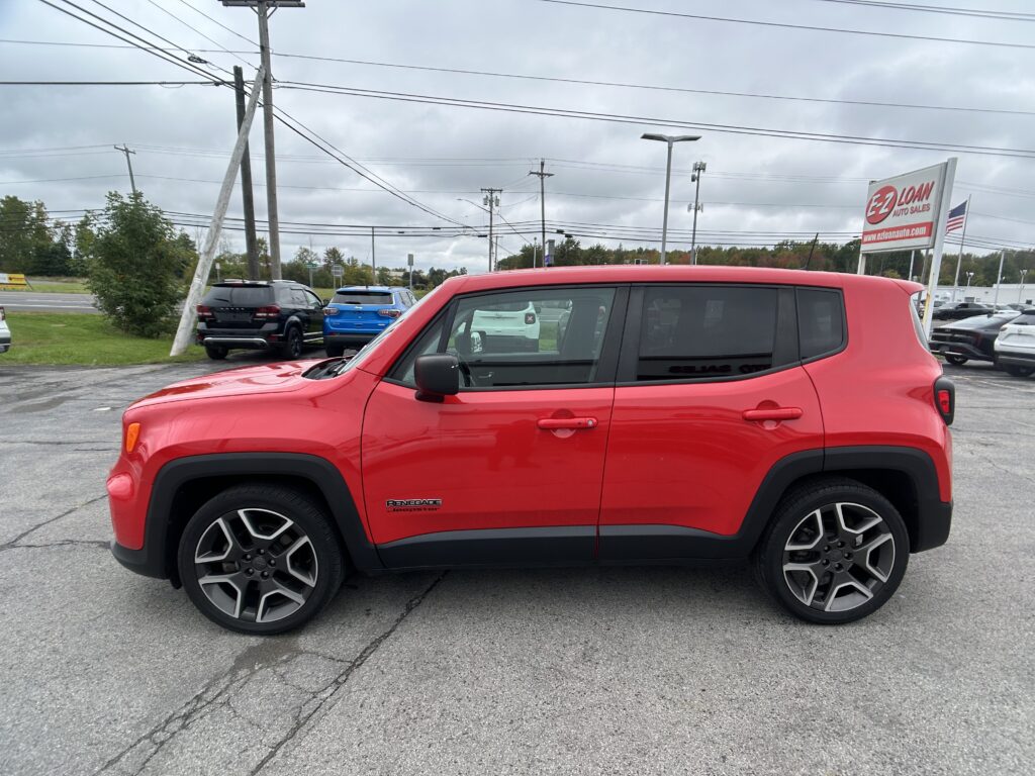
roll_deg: -1.2
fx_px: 777
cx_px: 518
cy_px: 388
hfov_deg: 67.3
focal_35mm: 26
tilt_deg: -10.9
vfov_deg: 53.1
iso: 50
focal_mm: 5.7
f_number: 1.5
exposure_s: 1/2165
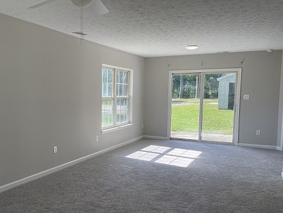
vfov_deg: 39.6
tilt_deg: -6.4
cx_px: 101
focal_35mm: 36
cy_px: 127
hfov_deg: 50.6
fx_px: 295
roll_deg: +0.3
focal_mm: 4.2
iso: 50
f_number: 1.6
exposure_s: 1/543
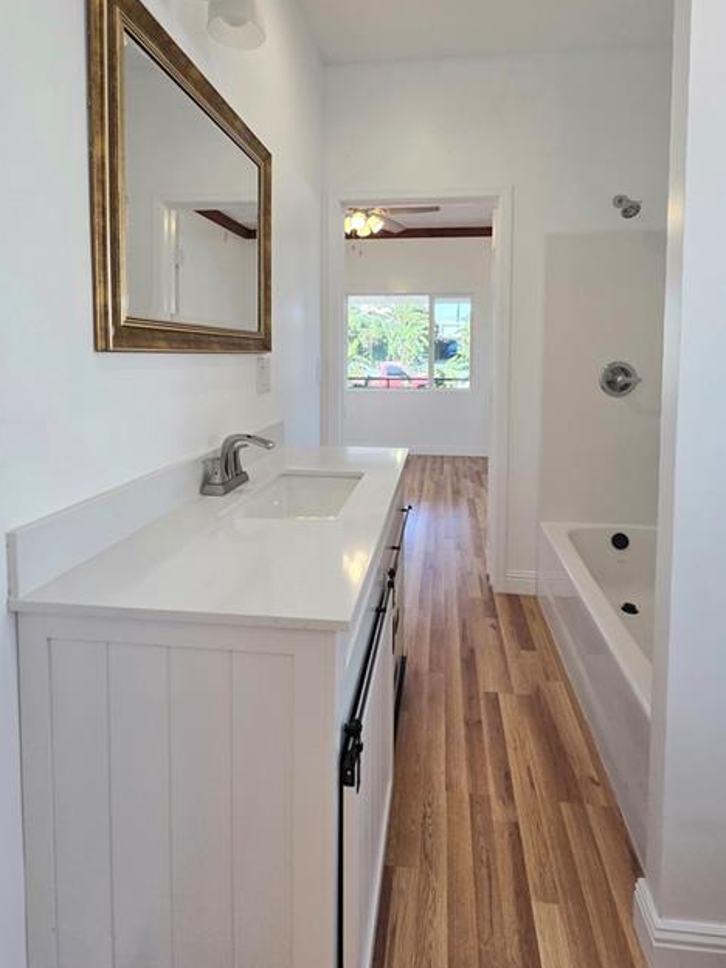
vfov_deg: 93.1
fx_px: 447
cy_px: 382
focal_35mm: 16
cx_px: 394
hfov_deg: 77.9
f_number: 2.2
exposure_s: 1/120
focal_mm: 2.2
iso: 100
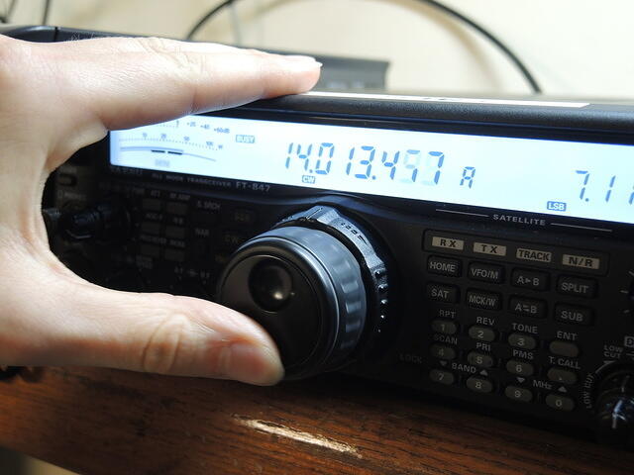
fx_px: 769
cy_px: 238
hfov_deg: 44.8
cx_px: 317
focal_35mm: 42
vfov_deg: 34.3
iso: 400
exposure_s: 1/40
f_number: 2.5
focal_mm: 9
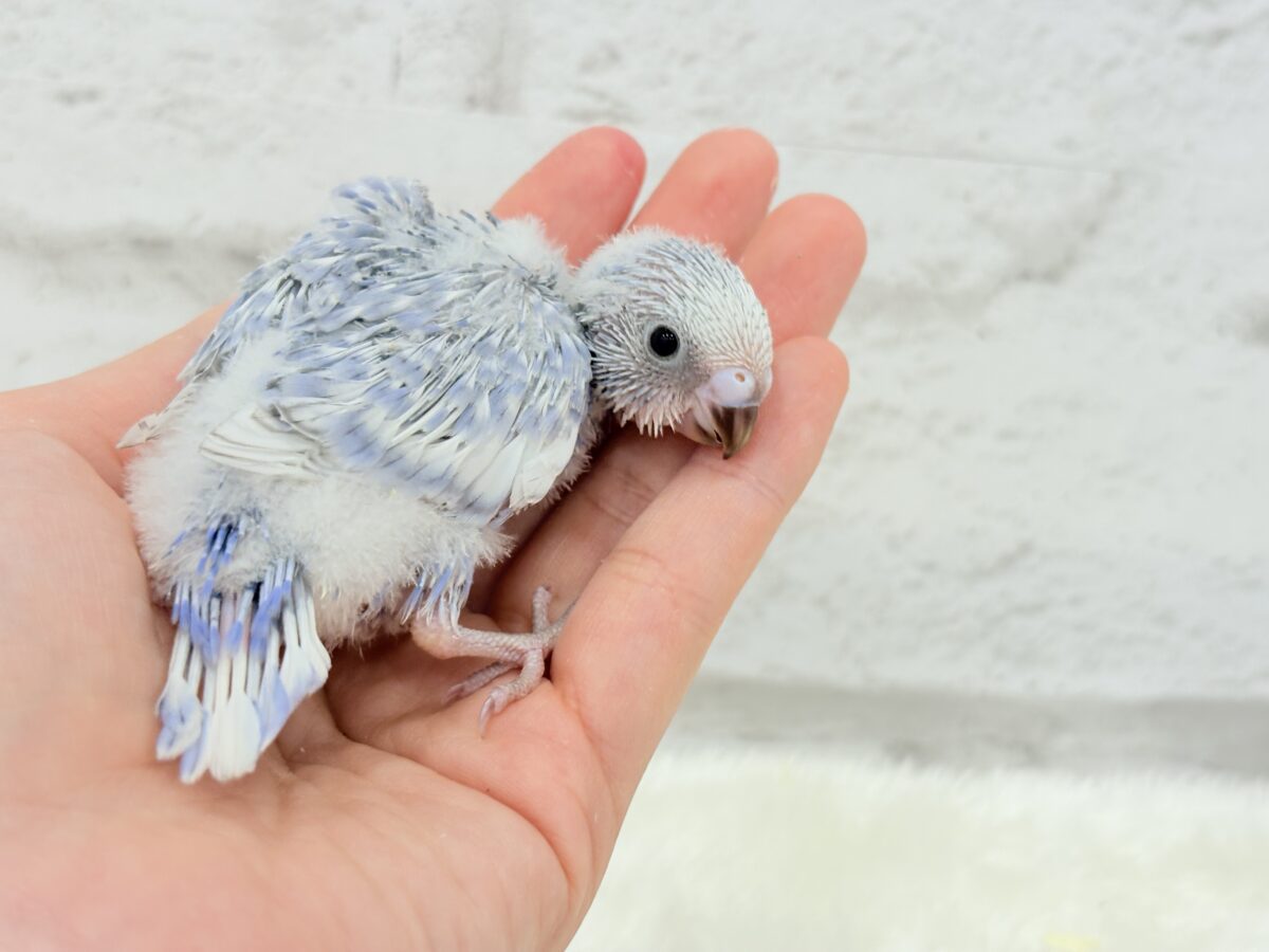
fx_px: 1906
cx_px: 634
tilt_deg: -17.2
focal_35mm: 52
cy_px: 476
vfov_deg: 28.0
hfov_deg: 36.8
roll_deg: -4.5
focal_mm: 5.96
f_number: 1.6
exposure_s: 1/100
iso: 64
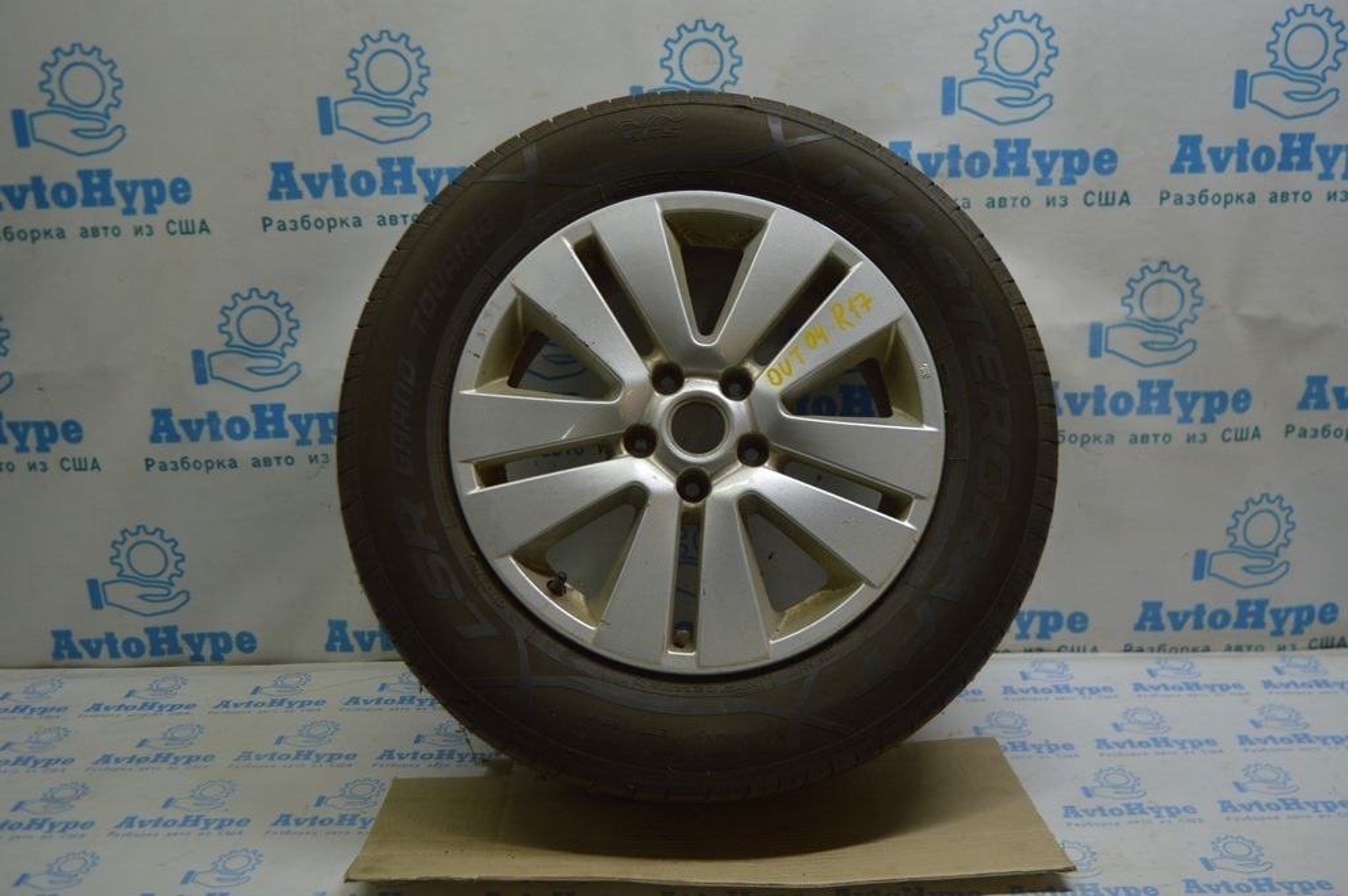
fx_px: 1235
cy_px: 448
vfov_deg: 39.9
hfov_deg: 57.3
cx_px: 674
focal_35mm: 33
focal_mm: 22
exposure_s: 1/125
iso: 400
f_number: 3.8
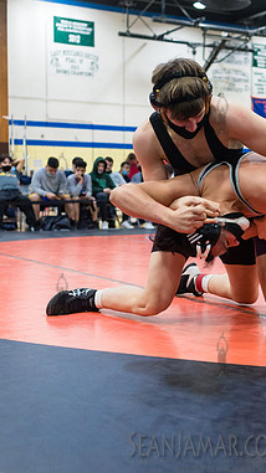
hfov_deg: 20.4
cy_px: 234
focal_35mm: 58
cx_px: 221
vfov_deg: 36.0
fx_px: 728
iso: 4000
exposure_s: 1/400
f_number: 3.5
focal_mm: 35
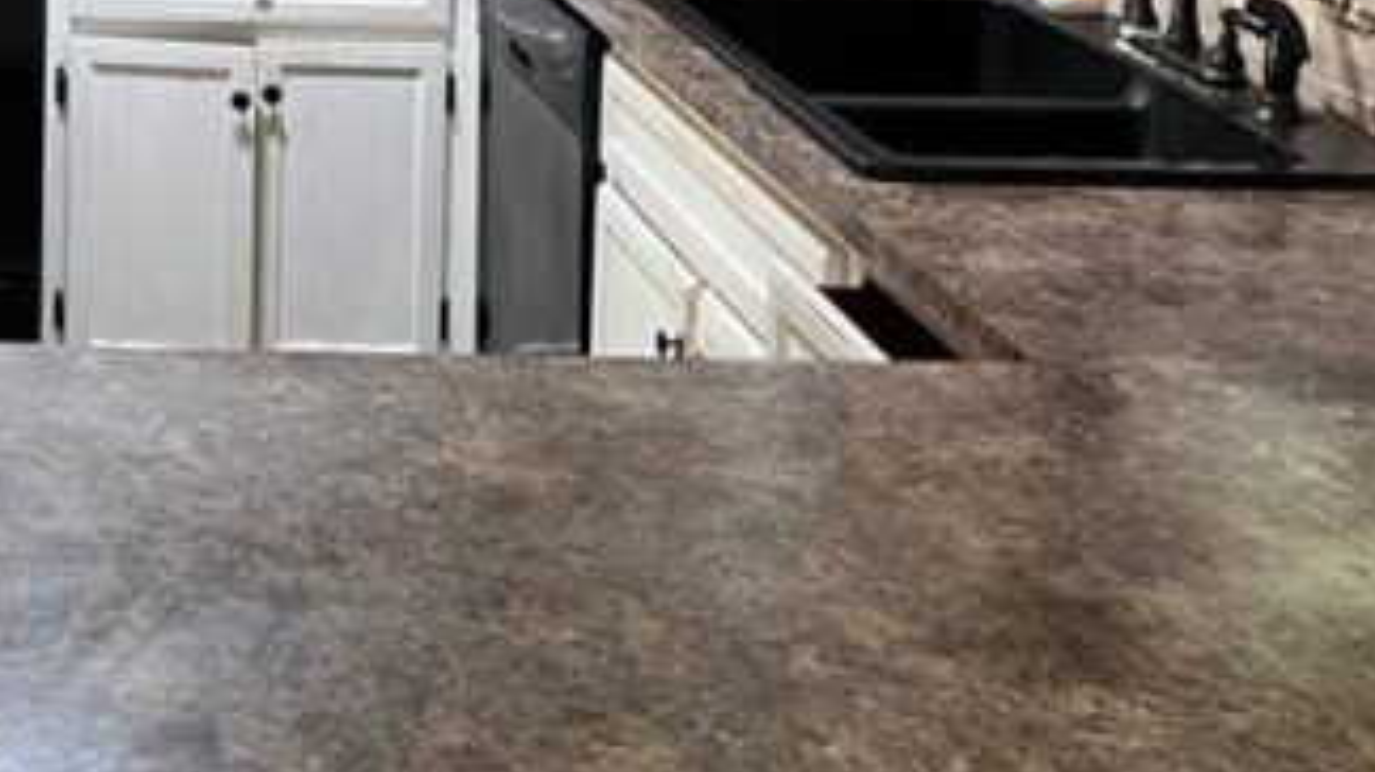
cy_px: -255
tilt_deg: -6.3
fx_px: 2551
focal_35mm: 70
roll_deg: -1.0
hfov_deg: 27.8
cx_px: -106
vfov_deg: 16.2
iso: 250
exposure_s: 1/60
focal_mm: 5.7
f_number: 1.5
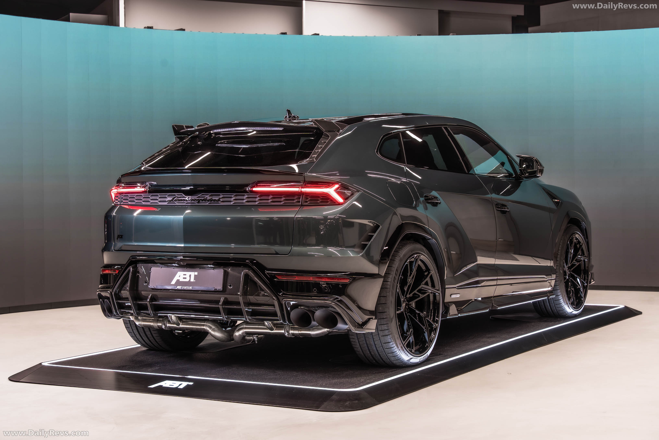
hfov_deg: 28.8
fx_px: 1281
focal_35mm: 70
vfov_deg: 19.5
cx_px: 330
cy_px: 220
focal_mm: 70
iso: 100
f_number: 7.1
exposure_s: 1/1.67
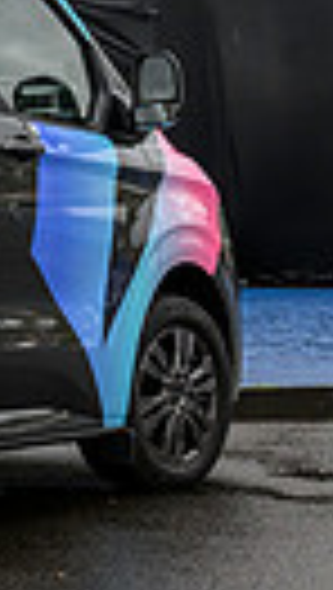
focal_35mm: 132
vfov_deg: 16.2
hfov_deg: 7.4
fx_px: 2065
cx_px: -864
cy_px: 142
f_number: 7.1
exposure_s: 1/160
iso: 250
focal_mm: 28.5
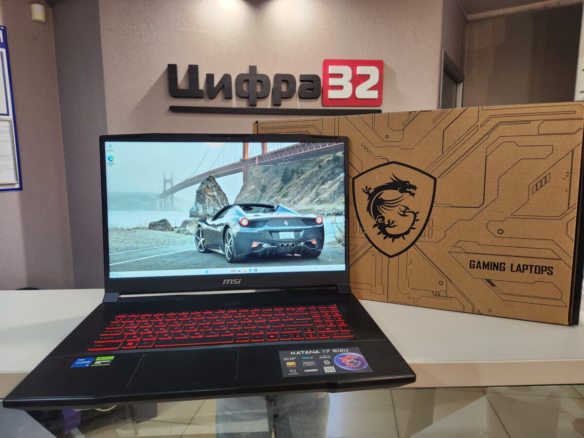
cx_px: 292
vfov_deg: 58.9
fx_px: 388
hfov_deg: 73.9
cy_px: 219
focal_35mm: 23
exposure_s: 1/100
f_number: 1.8
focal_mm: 5.4
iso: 250
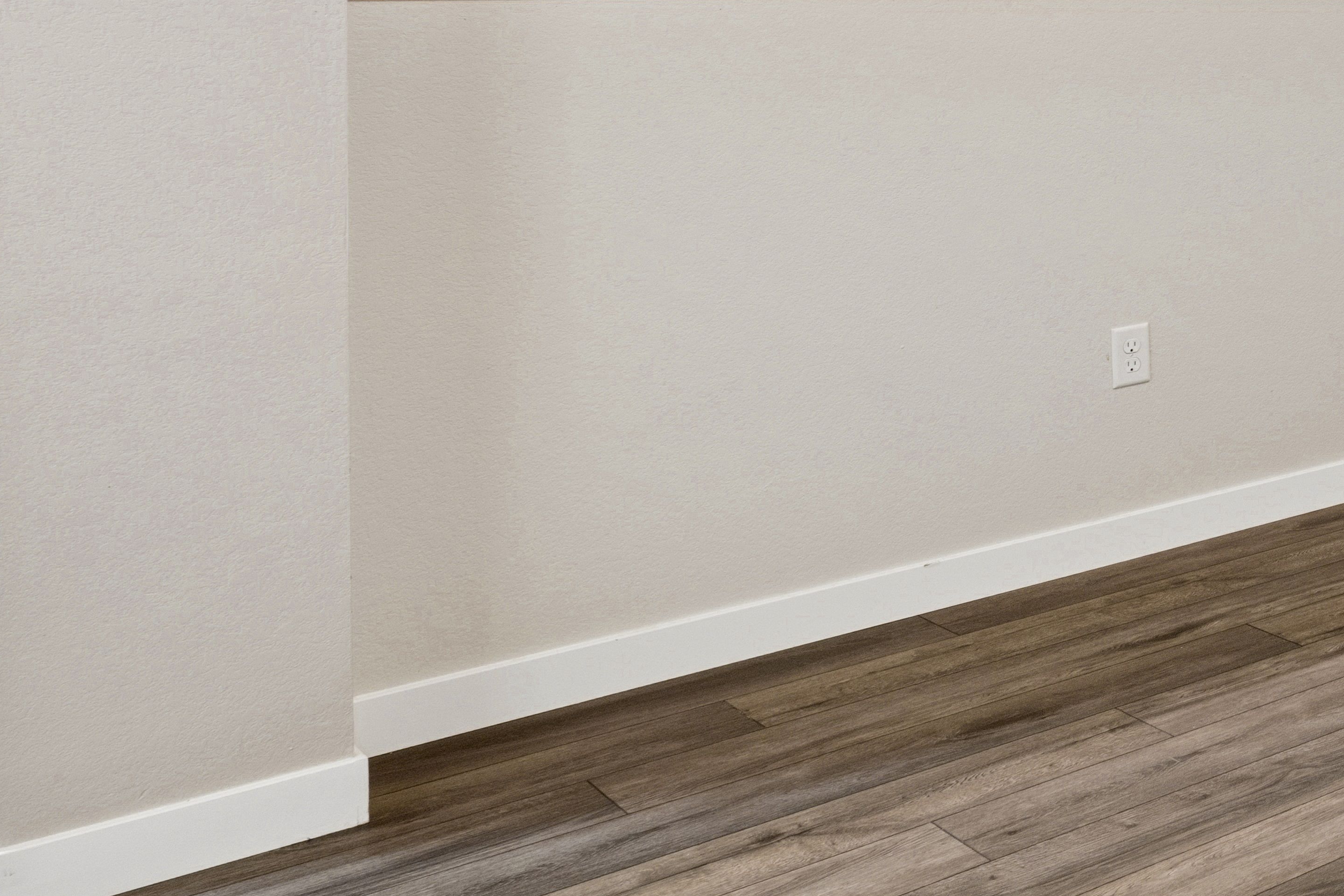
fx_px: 1792
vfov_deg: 26.6
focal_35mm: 48
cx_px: 1990
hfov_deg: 28.2
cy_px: -2
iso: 640
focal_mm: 16
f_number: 11
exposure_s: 1/8
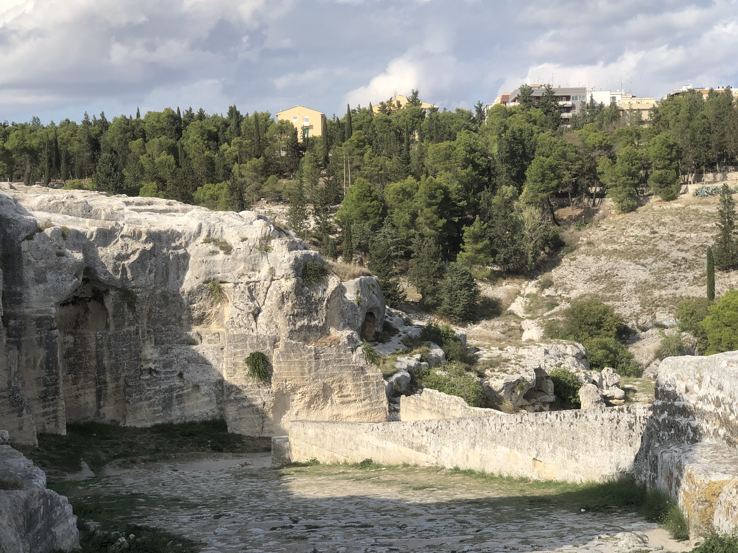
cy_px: 292
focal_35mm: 64
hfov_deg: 30.3
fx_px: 1365
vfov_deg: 22.9
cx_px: 348
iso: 16
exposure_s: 1/1080
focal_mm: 6
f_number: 2.4
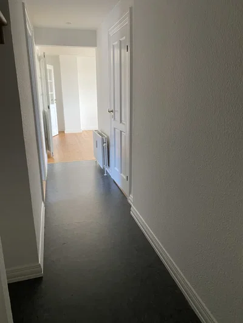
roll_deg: +0.8
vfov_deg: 67.3
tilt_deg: -14.7
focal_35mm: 26
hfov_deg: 53.1
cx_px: 122
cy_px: 162
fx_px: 243
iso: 200
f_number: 1.8
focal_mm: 4.25
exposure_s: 1/60
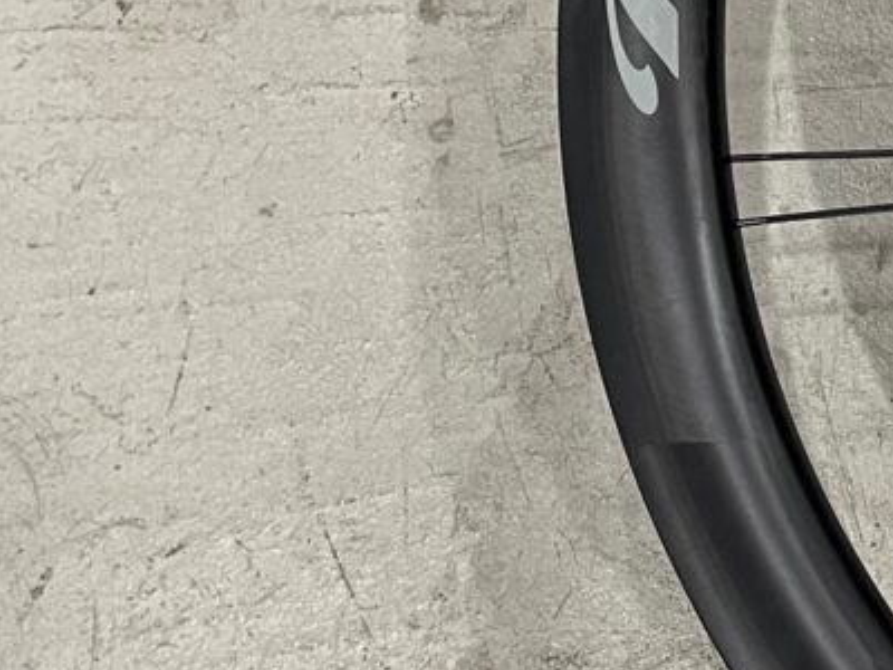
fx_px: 2477
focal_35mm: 96
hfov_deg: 17.4
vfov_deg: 15.3
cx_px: 1498
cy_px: 89
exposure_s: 1/60
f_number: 1.6
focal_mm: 5.1
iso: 160
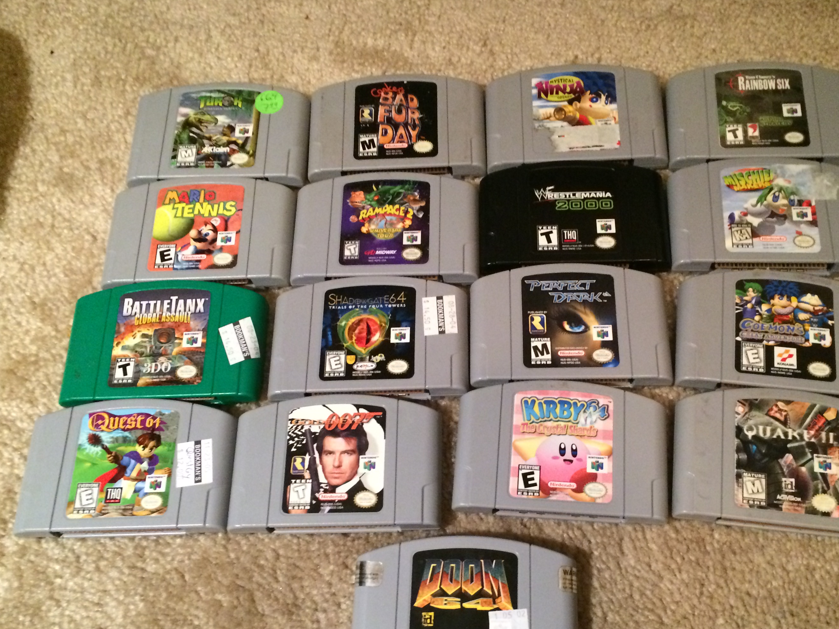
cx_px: 474
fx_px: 873
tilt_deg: -65.9
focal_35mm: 36
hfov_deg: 51.2
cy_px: 374
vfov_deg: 39.5
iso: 400
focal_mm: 4.15
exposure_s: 1/15
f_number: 2.2
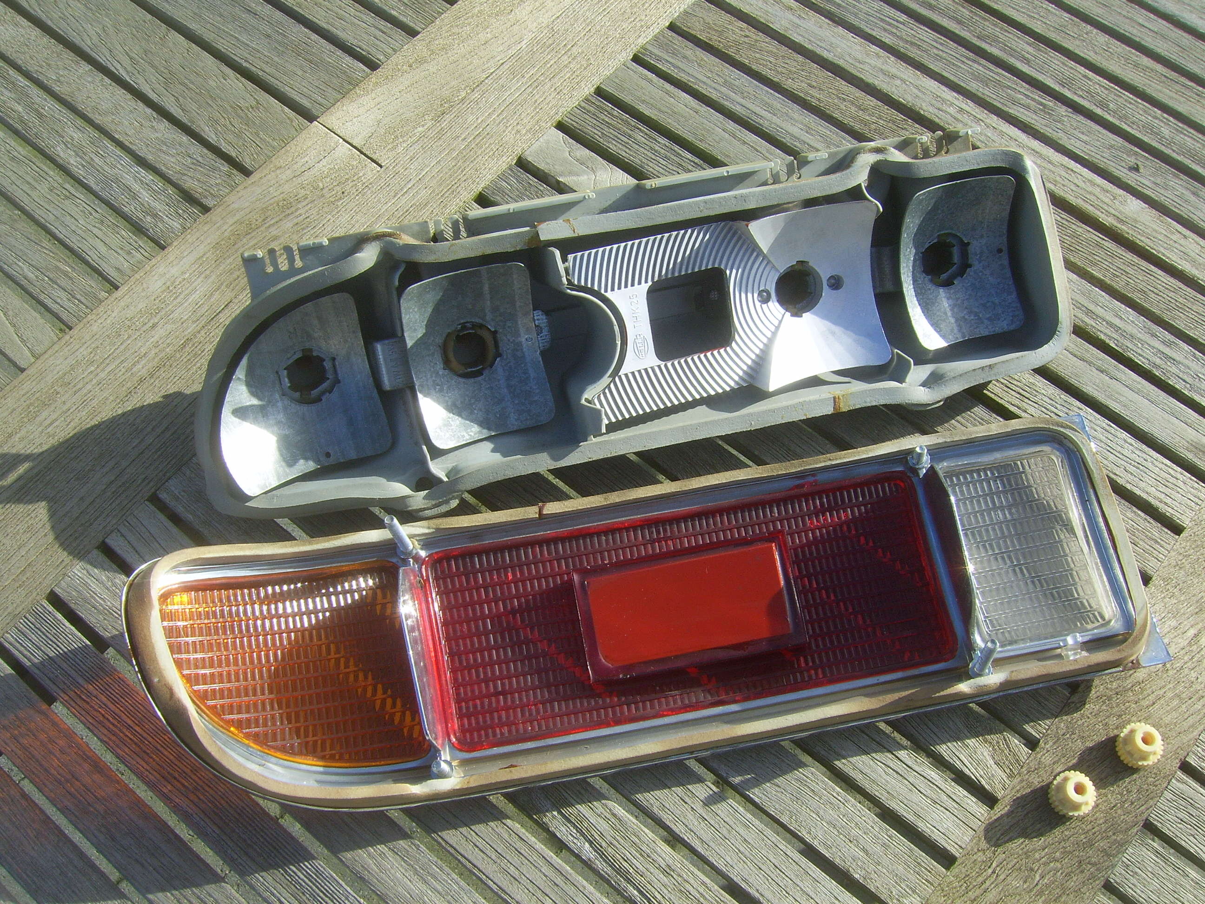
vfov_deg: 37.7
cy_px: 452
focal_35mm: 38
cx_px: 602
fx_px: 1323
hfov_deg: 49.0
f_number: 6.4
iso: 50
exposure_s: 1/200
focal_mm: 7.8
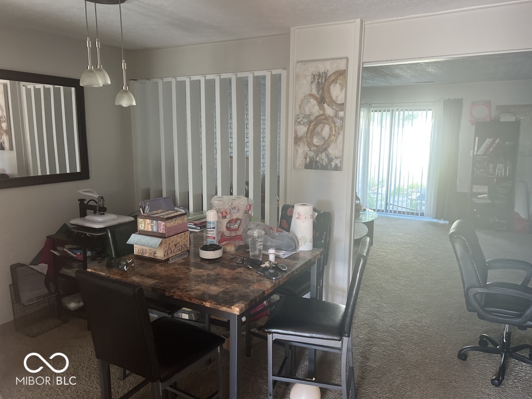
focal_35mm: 26
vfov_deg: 53.1
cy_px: 200
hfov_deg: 67.3
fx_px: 400
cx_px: 266
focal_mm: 5.7
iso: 125
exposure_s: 1/107
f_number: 1.5
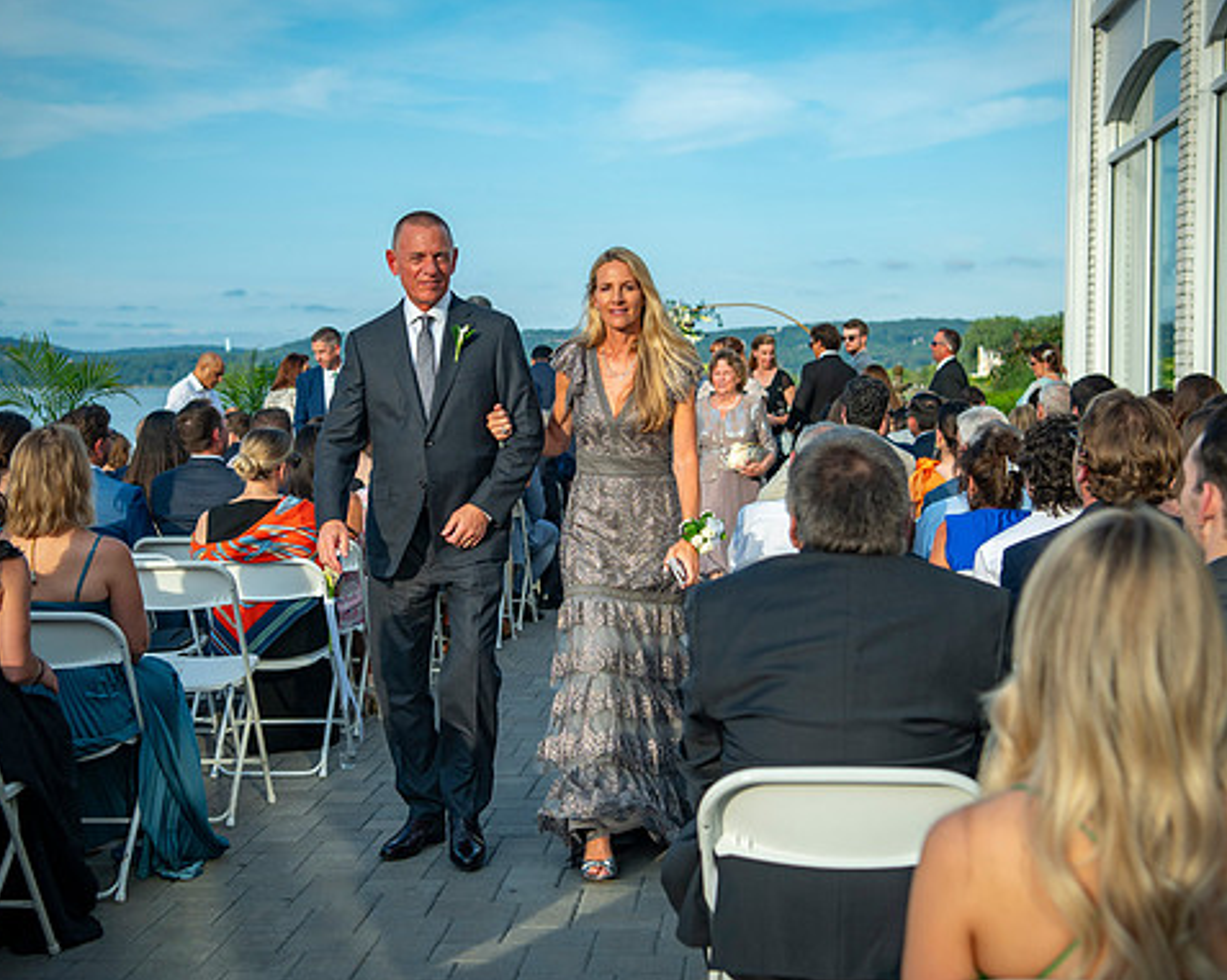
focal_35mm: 58
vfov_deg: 26.2
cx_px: 596
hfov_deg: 32.5
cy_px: 482
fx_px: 2105
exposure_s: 1/3200
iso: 400
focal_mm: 48
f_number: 4
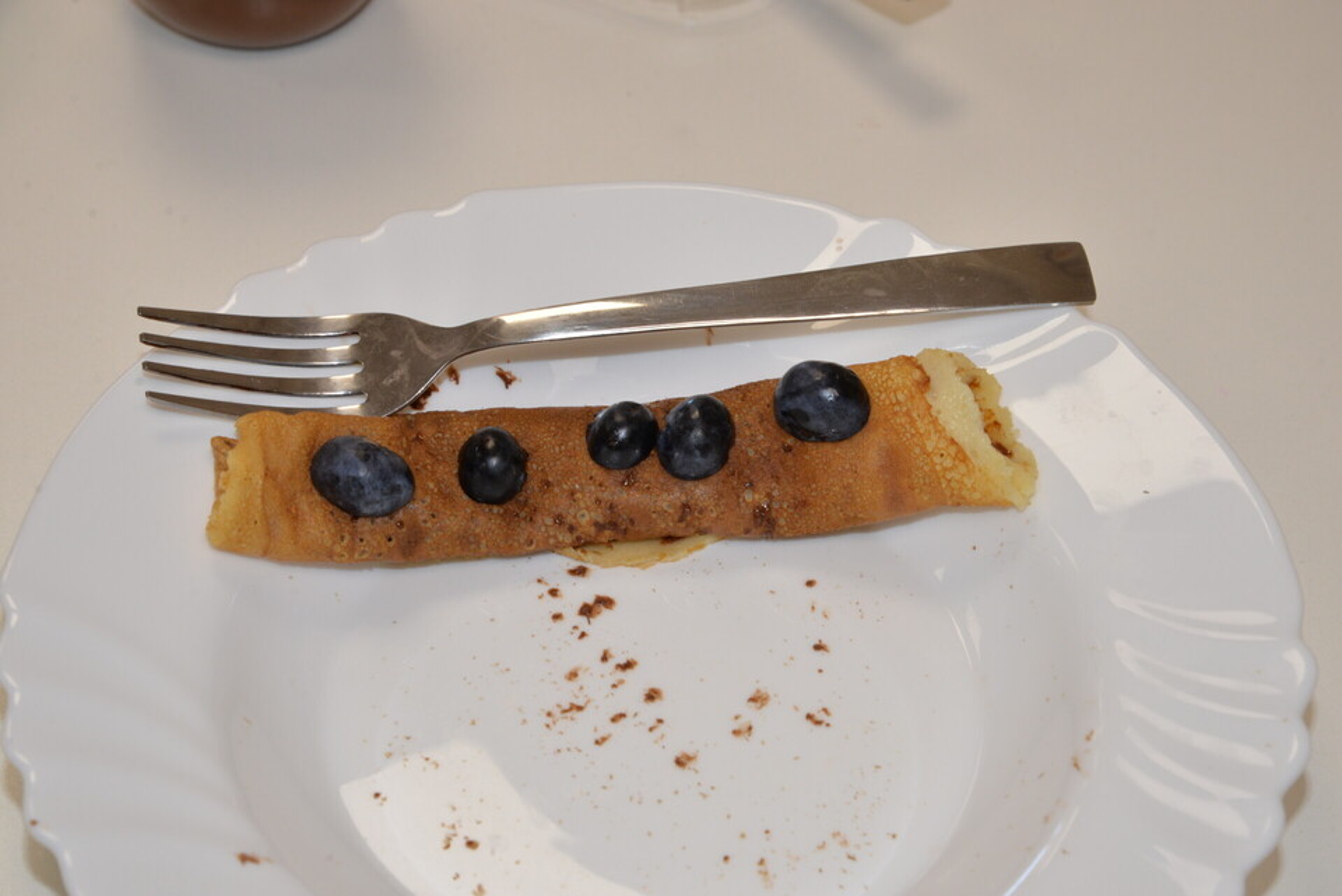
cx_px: 671
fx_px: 3170
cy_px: 448
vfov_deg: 16.1
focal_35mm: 85
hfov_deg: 23.9
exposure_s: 1/80
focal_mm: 85
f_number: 11
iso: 640
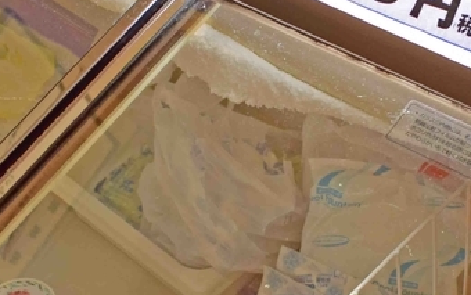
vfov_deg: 13.5
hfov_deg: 21.2
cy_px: 184
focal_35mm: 97
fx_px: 1246
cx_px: 366
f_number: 3.5
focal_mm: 18
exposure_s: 1/40
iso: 250
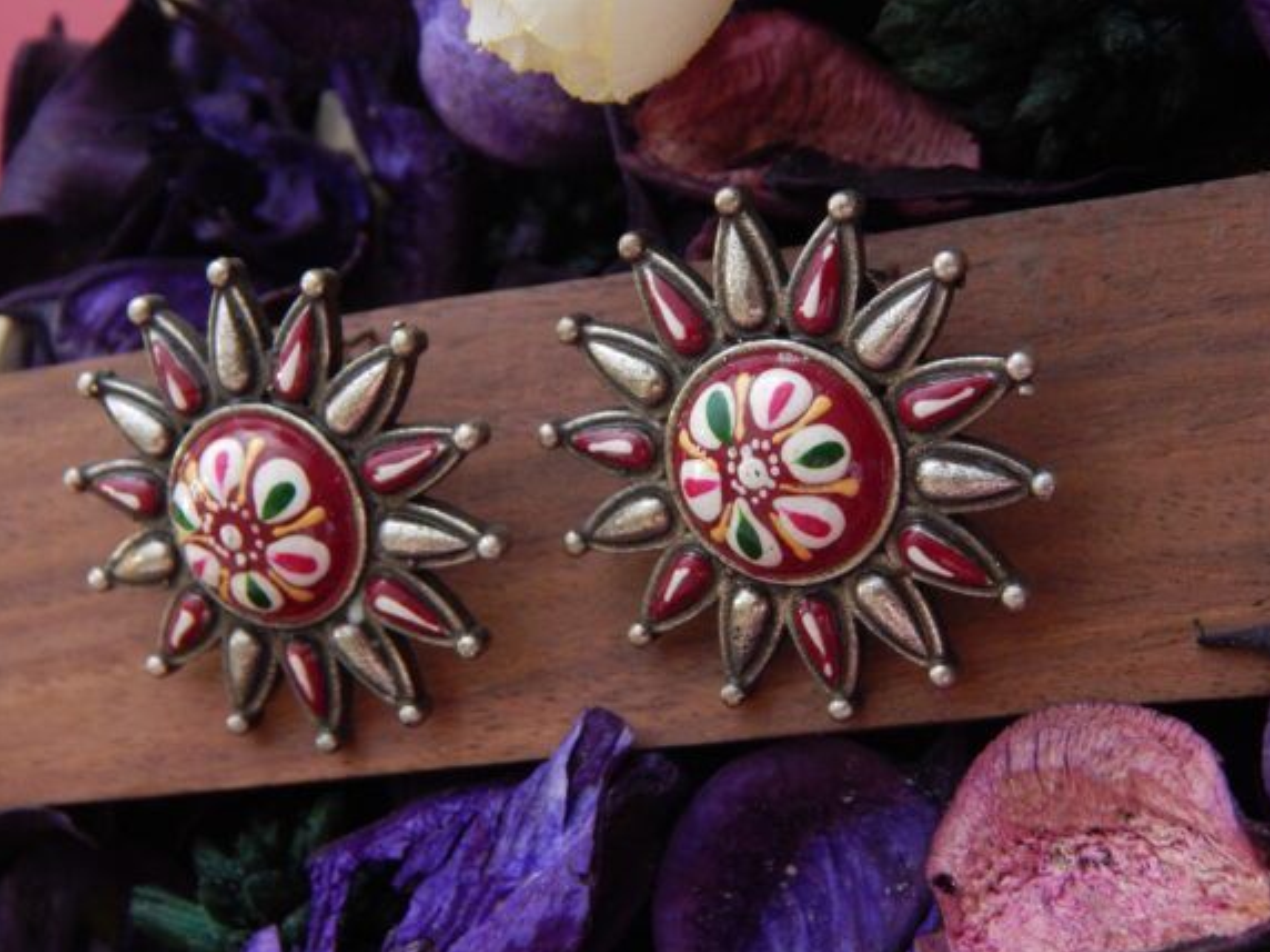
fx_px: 2348
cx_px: 657
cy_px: 462
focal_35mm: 64
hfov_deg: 30.3
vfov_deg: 22.9
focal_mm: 10.9
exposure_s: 1/10
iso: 400
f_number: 4
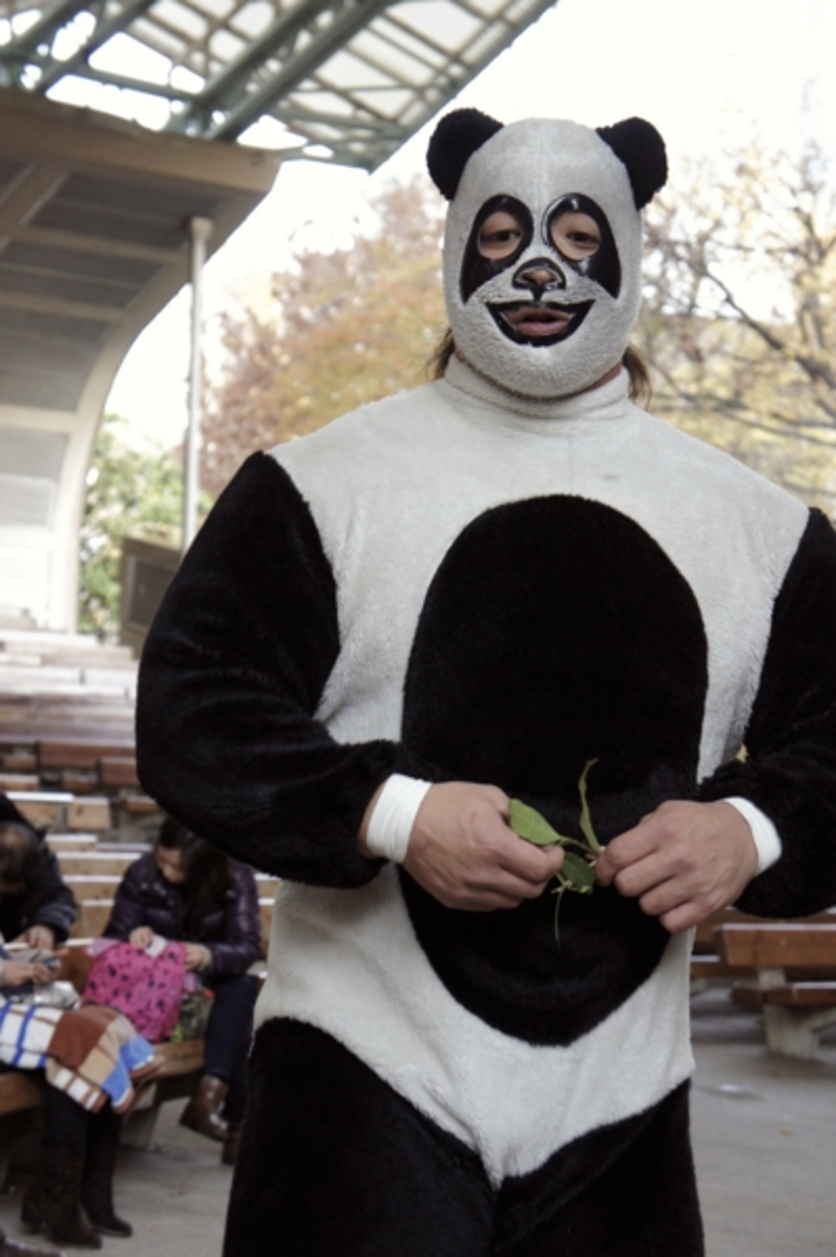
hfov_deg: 19.7
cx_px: 418
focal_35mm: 69
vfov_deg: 29.3
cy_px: 628
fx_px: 2407
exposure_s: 1/80
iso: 500
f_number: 5.6
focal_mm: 46
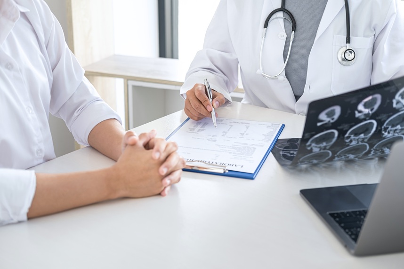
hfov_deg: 37.5
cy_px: 134
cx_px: 202
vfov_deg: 25.5
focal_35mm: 53
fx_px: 595
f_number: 2.8
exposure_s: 1/125
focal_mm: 35
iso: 160
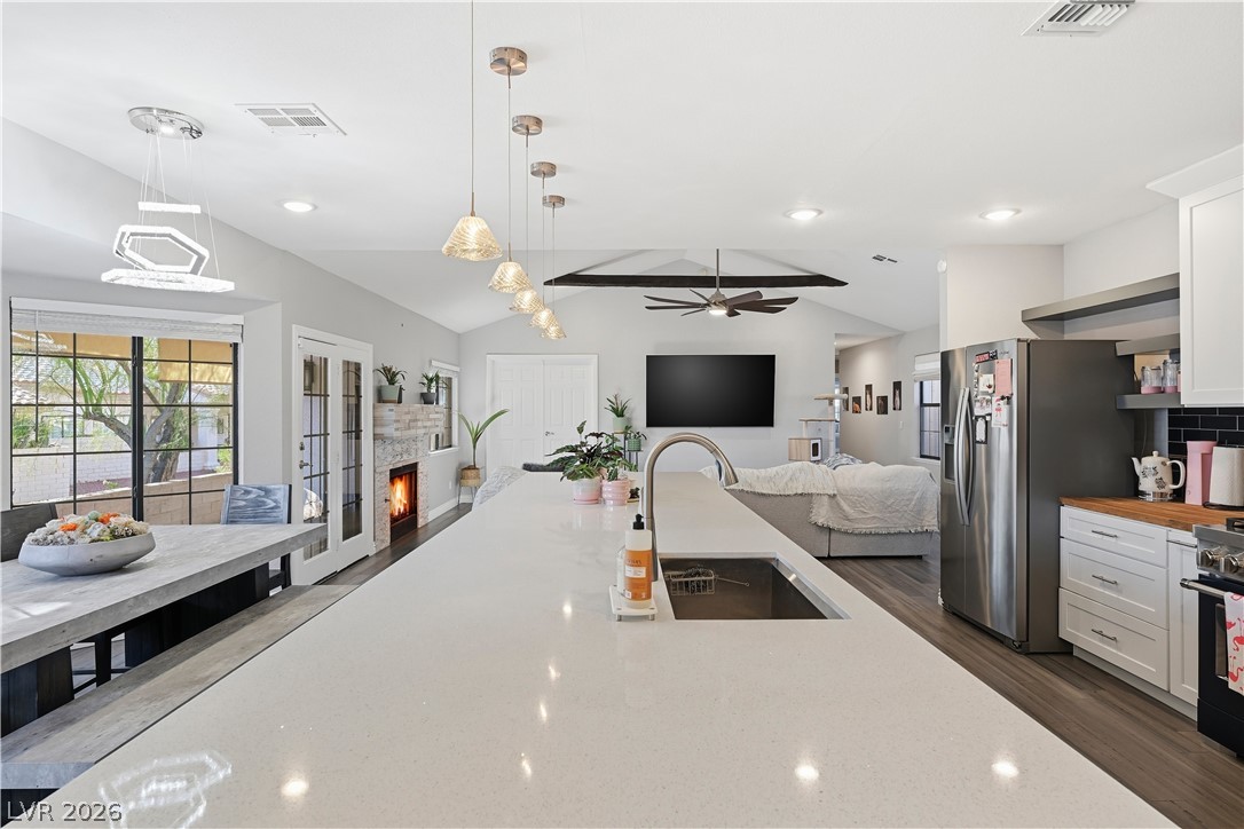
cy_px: 414
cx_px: 622
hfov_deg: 85.4
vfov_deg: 63.2
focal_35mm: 20
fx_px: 674
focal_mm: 19.5
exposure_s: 1/200
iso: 500
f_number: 9
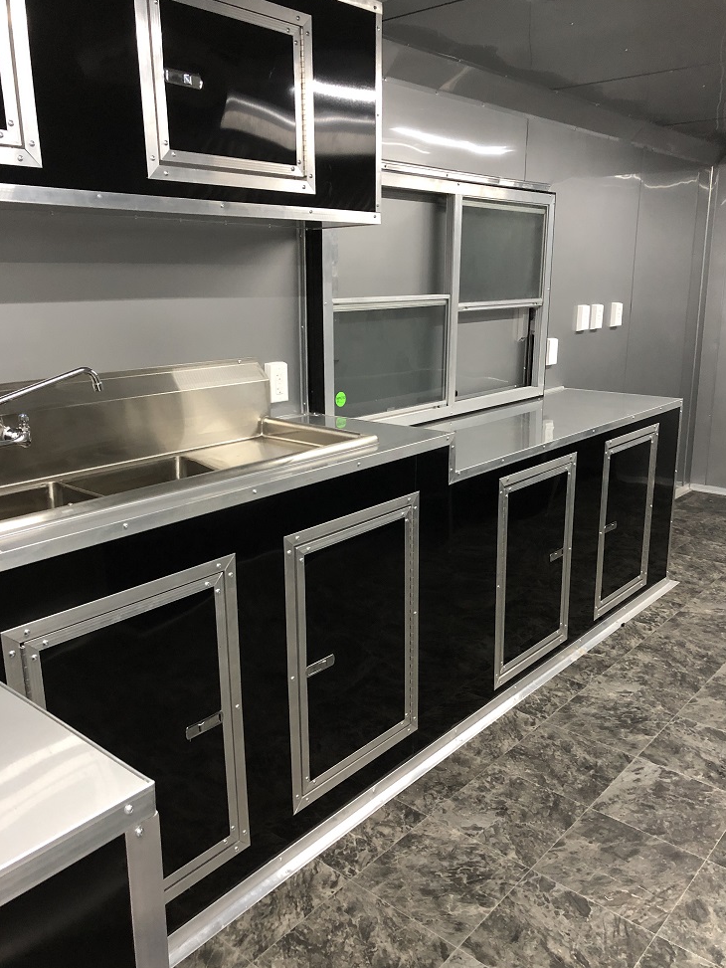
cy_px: 489
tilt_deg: -13.3
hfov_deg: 48.2
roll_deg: -0.2
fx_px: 811
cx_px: 374
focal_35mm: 29
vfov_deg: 61.7
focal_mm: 3.99
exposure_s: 1/11
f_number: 1.8
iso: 100
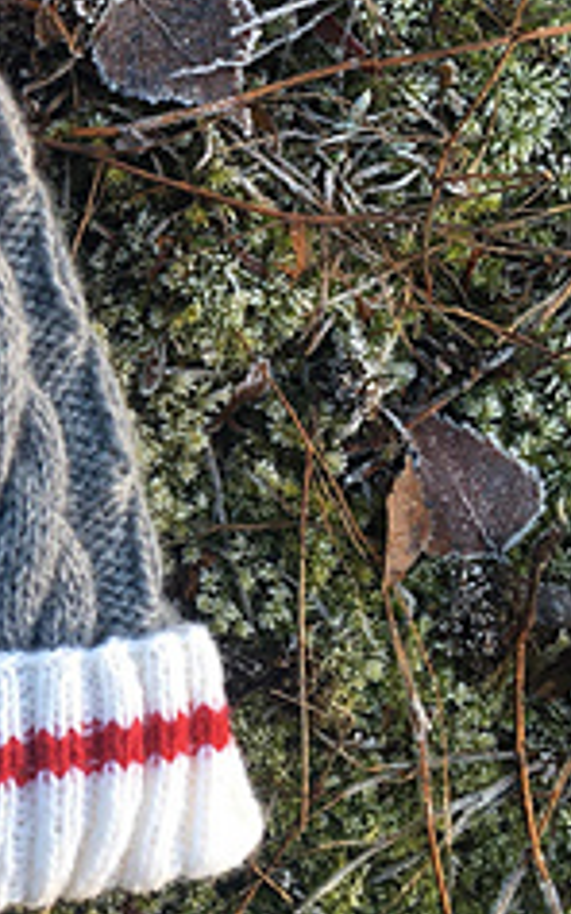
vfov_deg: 24.8
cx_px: -340
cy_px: 312
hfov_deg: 14.4
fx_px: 2068
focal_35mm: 83
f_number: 2.2
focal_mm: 4.15
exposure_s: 1/100
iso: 32
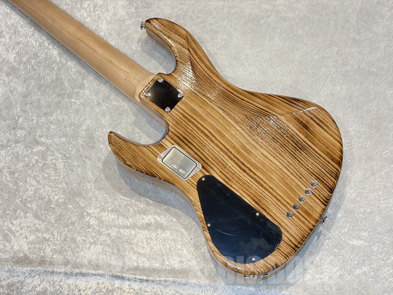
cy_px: 148
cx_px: 196
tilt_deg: -72.6
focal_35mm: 52
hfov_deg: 36.8
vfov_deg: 28.0
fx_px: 590
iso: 160
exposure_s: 1/40
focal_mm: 5.96
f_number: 1.6
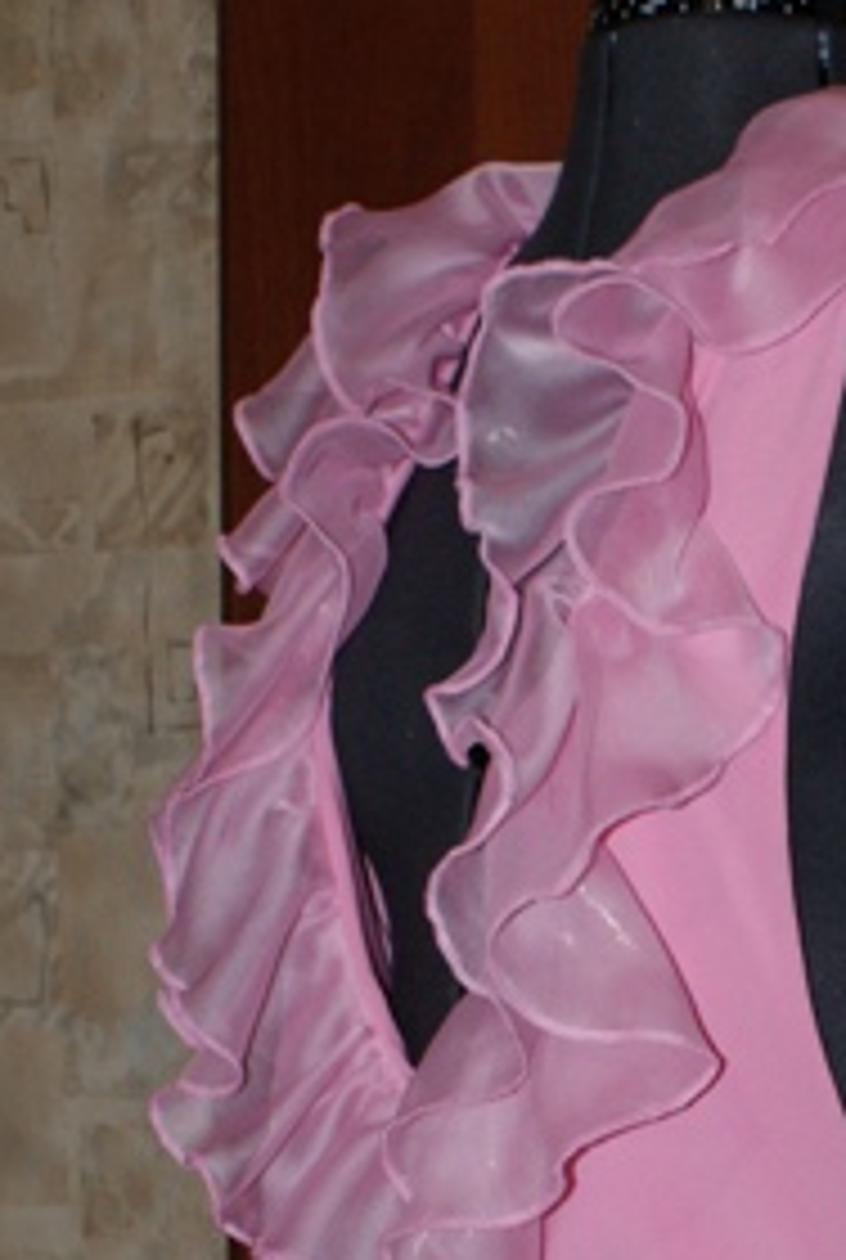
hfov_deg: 11.8
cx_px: 760
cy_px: 1220
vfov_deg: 17.3
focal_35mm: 116
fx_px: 4069
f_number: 5.6
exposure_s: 1/60
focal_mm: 28
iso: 400
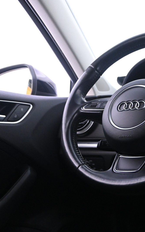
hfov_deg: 25.2
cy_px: 115
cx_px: 143
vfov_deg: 41.2
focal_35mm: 49
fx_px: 308
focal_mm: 21
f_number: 4
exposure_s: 1/20
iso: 3200
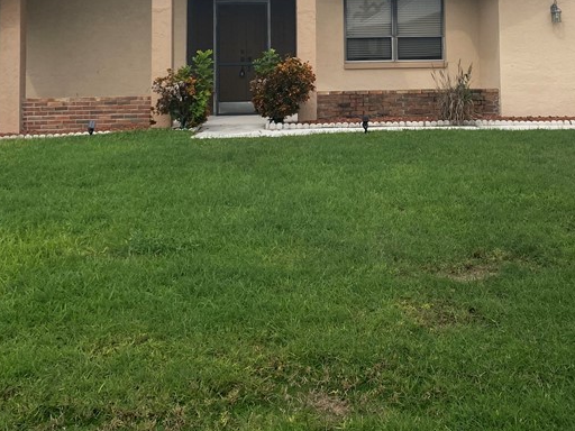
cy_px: 4
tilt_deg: +3.6
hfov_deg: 36.3
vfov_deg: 26.6
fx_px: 864
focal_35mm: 52
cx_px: 400
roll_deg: +0.9
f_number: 1.8
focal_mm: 4.25
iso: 32
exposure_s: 1/4274
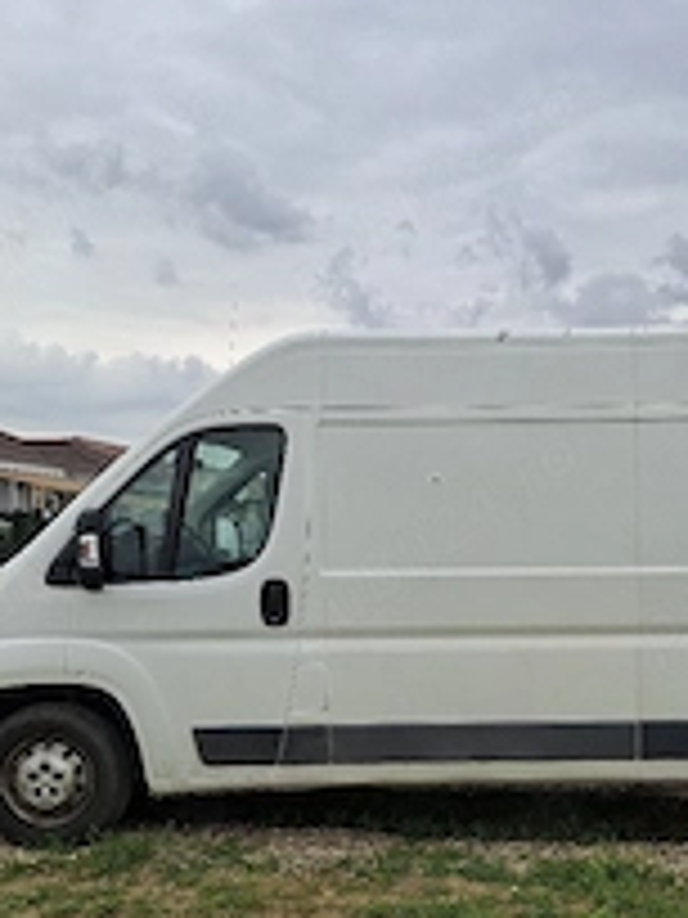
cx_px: 522
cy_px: 598
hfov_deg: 31.6
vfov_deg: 41.6
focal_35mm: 45
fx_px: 1193
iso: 50
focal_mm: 5.54
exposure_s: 1/1111
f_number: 1.8
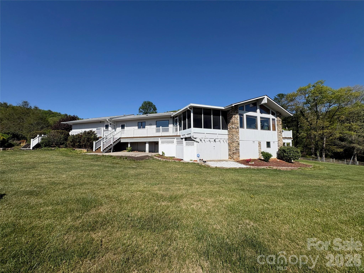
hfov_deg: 102.1
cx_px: 182
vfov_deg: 85.7
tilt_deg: +5.0
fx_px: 147
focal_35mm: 14
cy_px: 136
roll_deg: +0.6
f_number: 2.2
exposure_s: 1/3717
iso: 50
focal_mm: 2.22
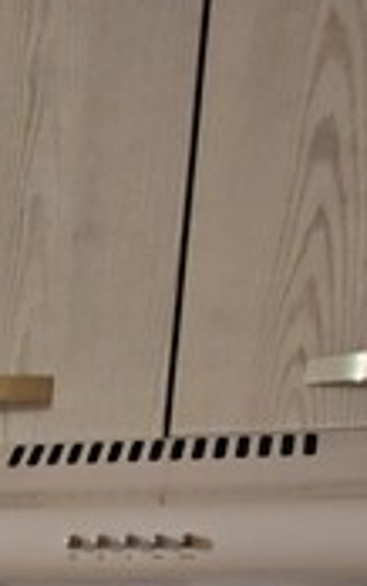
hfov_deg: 12.0
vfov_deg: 22.1
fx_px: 1294
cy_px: 818
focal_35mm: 81
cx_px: -582
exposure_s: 1/8
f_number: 2.2
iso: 500
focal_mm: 1.74
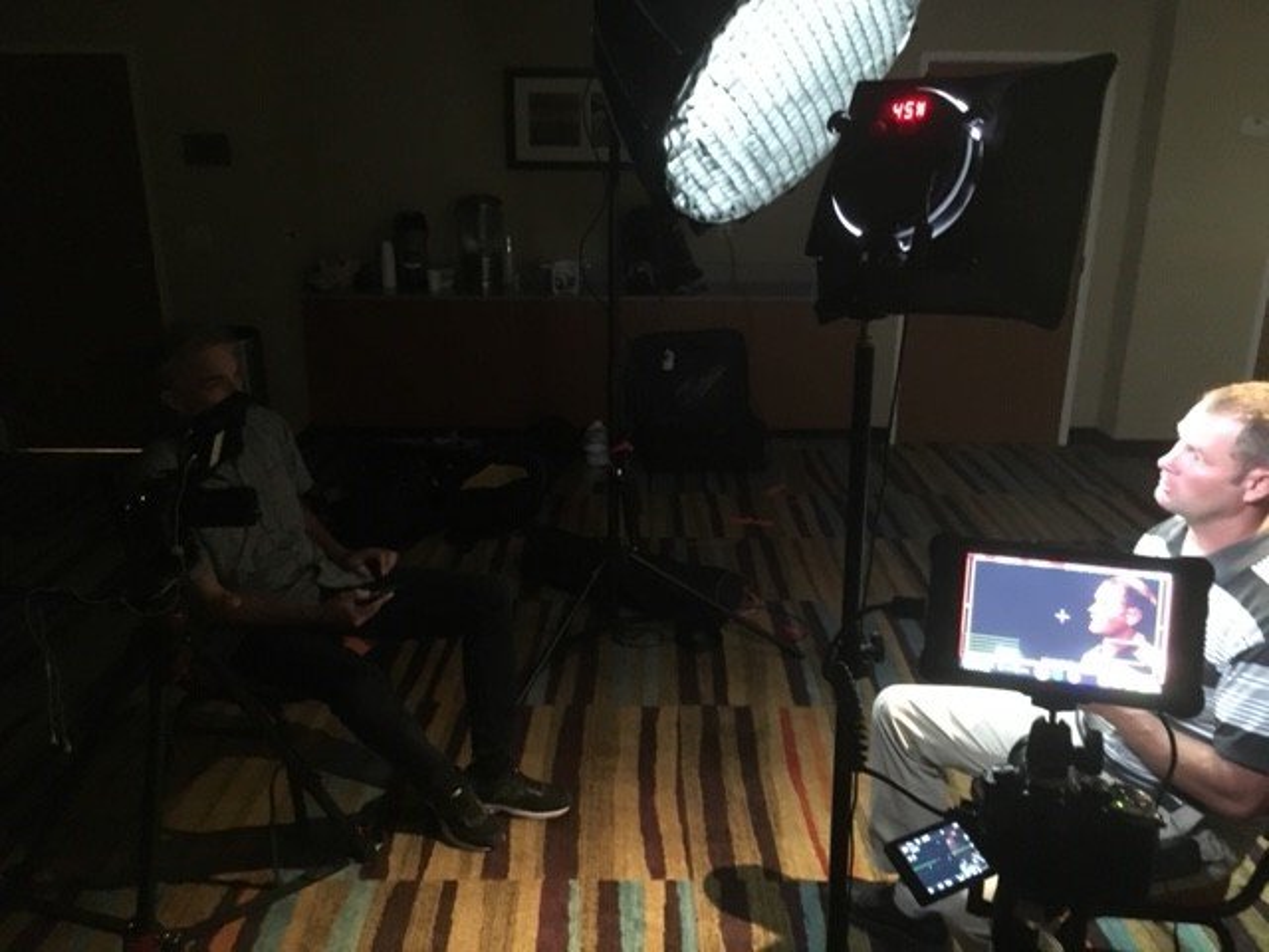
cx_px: 634
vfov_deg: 48.2
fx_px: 1063
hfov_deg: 61.7
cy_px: 476
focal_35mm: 29
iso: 640
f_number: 2.2
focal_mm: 4.15
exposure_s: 1/15
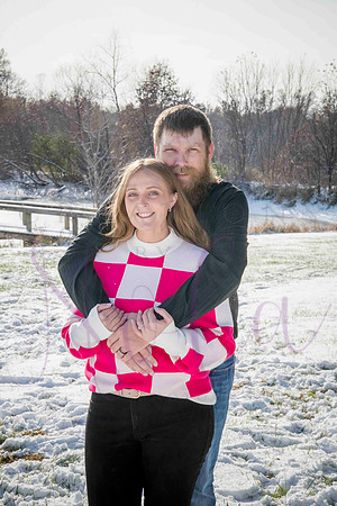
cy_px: 253
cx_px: 168
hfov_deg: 18.2
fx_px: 1053
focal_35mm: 75
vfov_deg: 27.0
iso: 800
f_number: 18
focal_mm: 75
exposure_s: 1/1000
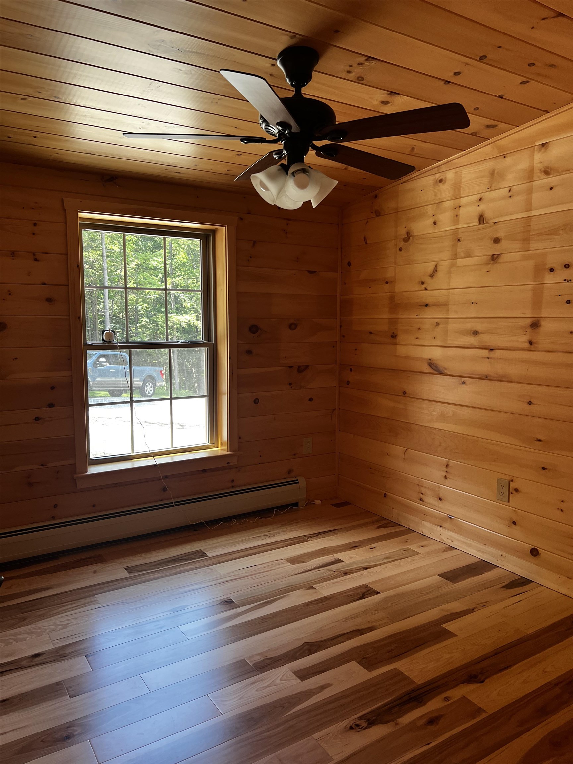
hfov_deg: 53.1
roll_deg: +0.3
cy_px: 382
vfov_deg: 67.3
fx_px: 574
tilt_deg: -6.5
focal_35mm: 26
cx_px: 286
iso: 125
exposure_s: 1/120
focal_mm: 5.7
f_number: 1.5
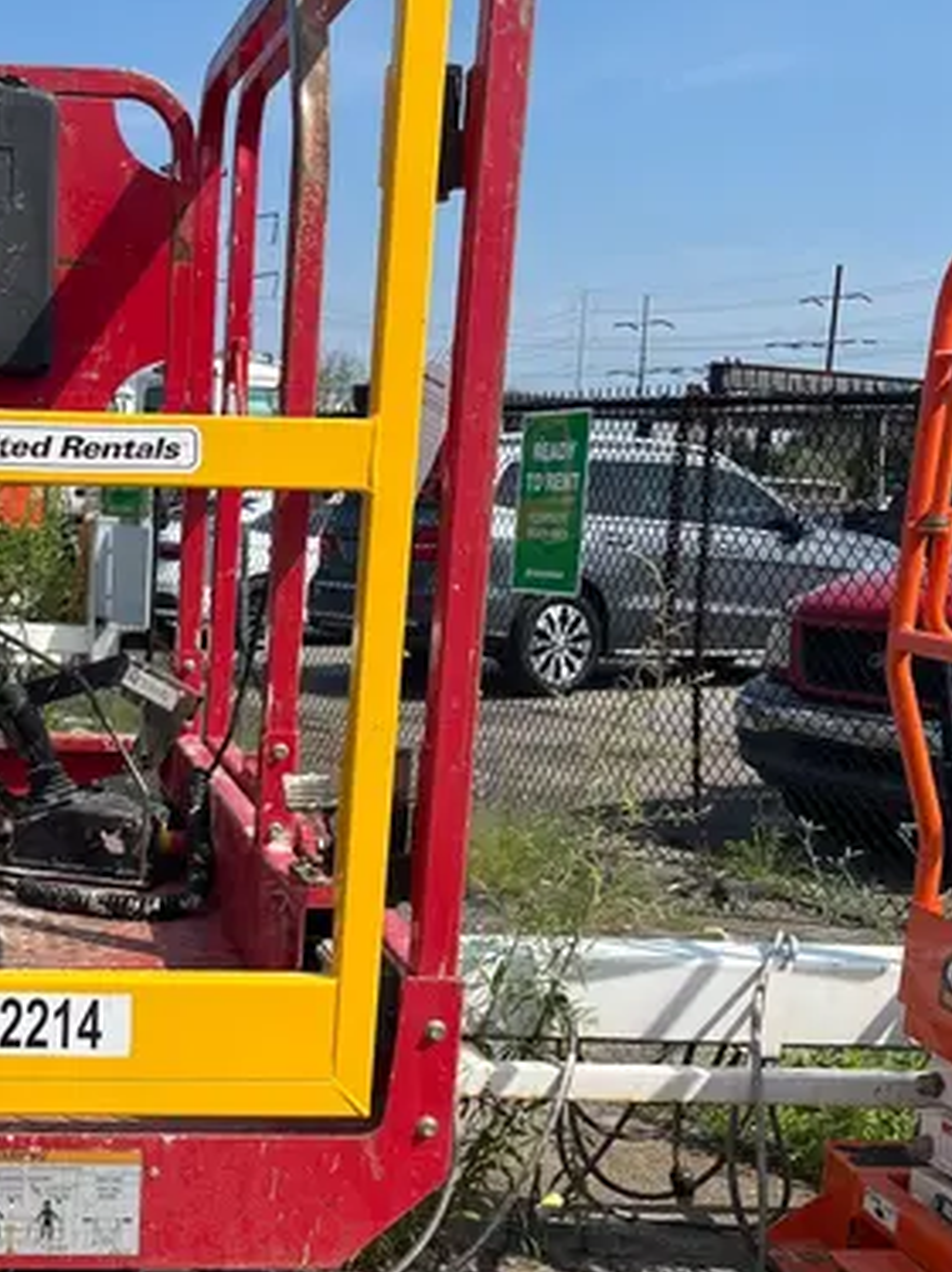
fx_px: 1872
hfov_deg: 27.4
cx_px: 82
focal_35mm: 51
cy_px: 917
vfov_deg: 36.8
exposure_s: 1/3215
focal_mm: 5.1
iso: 50
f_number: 1.6
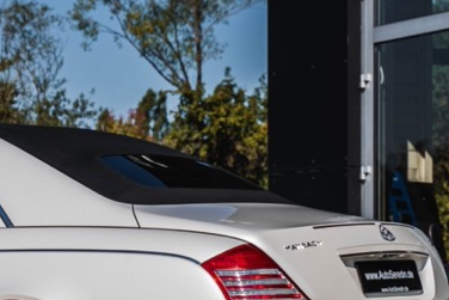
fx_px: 2121
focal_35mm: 170
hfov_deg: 11.9
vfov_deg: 8.1
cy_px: 271
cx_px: -66
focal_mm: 50
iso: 500
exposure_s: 1/1250
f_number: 5
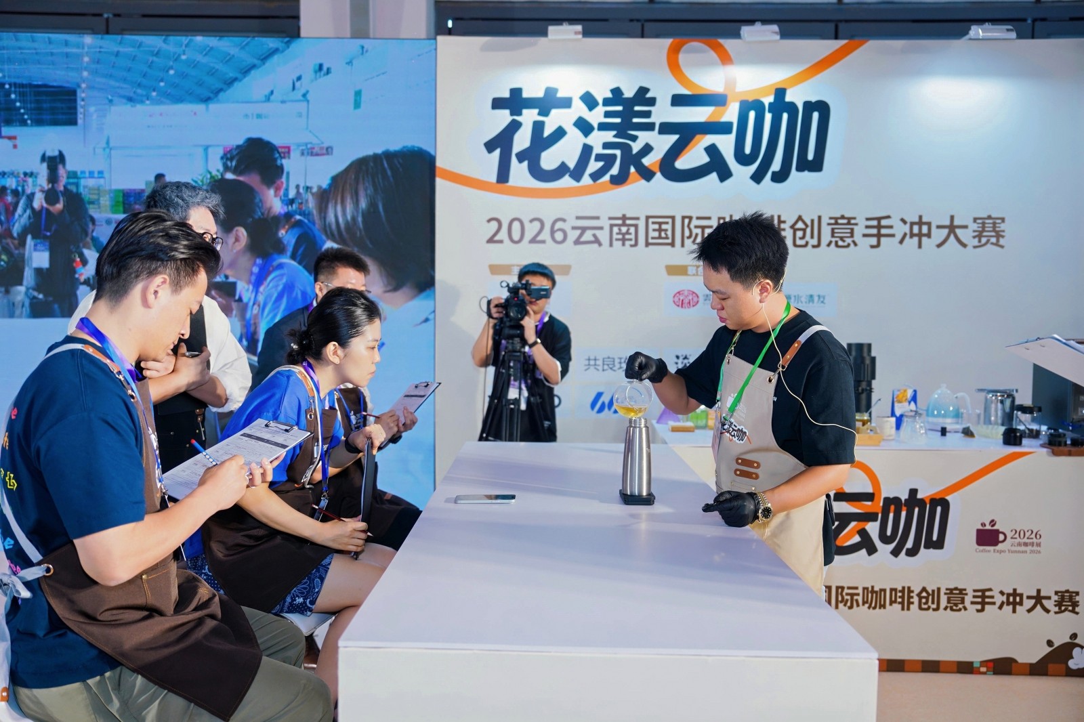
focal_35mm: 32
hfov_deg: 58.7
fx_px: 963
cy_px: 361
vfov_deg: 41.1
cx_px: 542
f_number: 2.8
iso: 250
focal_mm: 32
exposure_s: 1/250
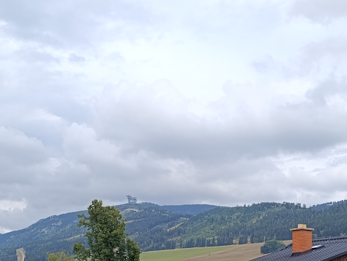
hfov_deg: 31.2
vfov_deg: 22.2
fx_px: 622
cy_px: 301
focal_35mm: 62
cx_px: 168
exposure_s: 1/403
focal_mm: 6.14
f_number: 1.6
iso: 50
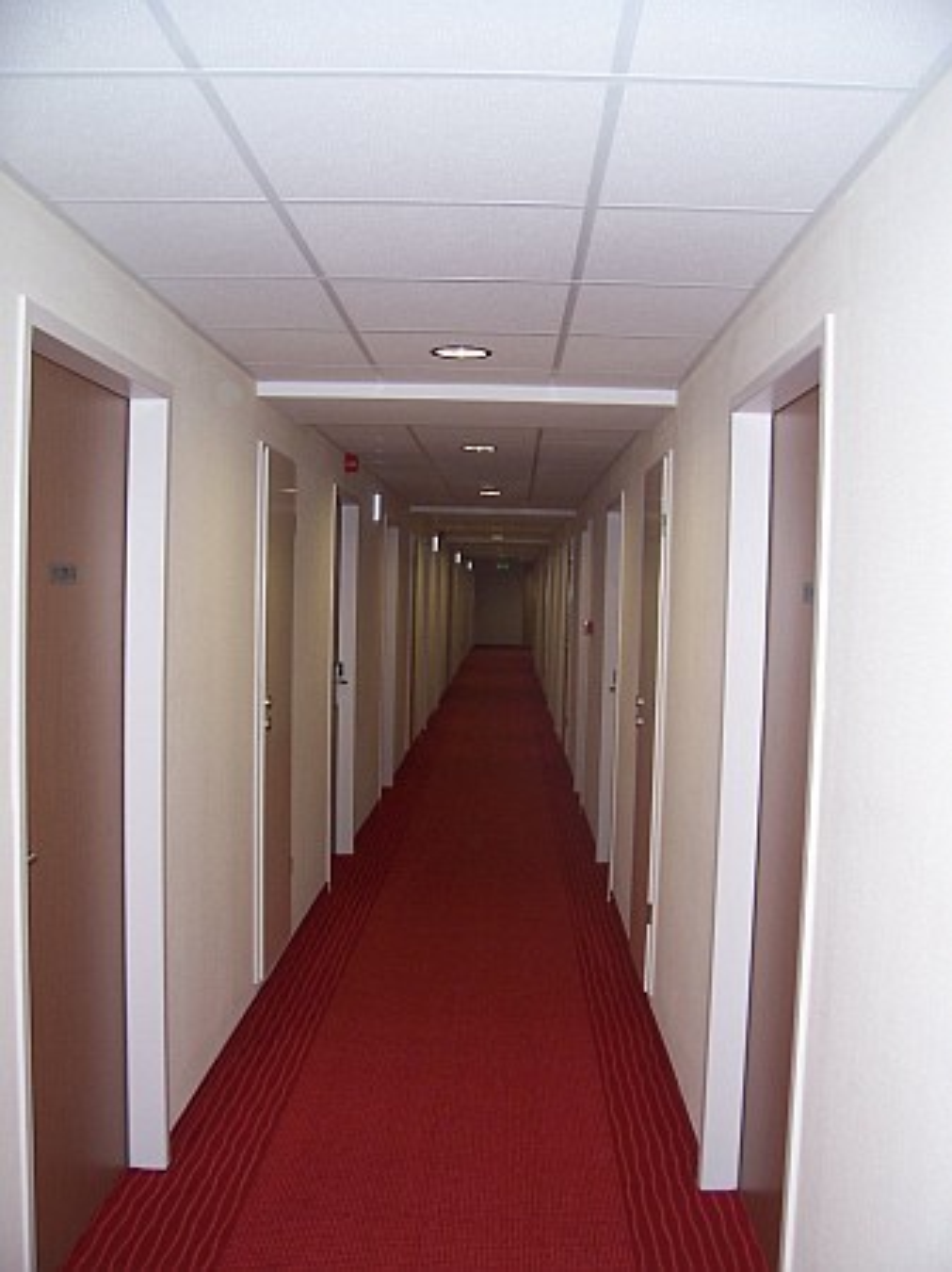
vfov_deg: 54.0
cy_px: 636
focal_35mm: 34
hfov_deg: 41.8
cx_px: 476
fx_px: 1248
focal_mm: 5.6
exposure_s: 1/60
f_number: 2.7
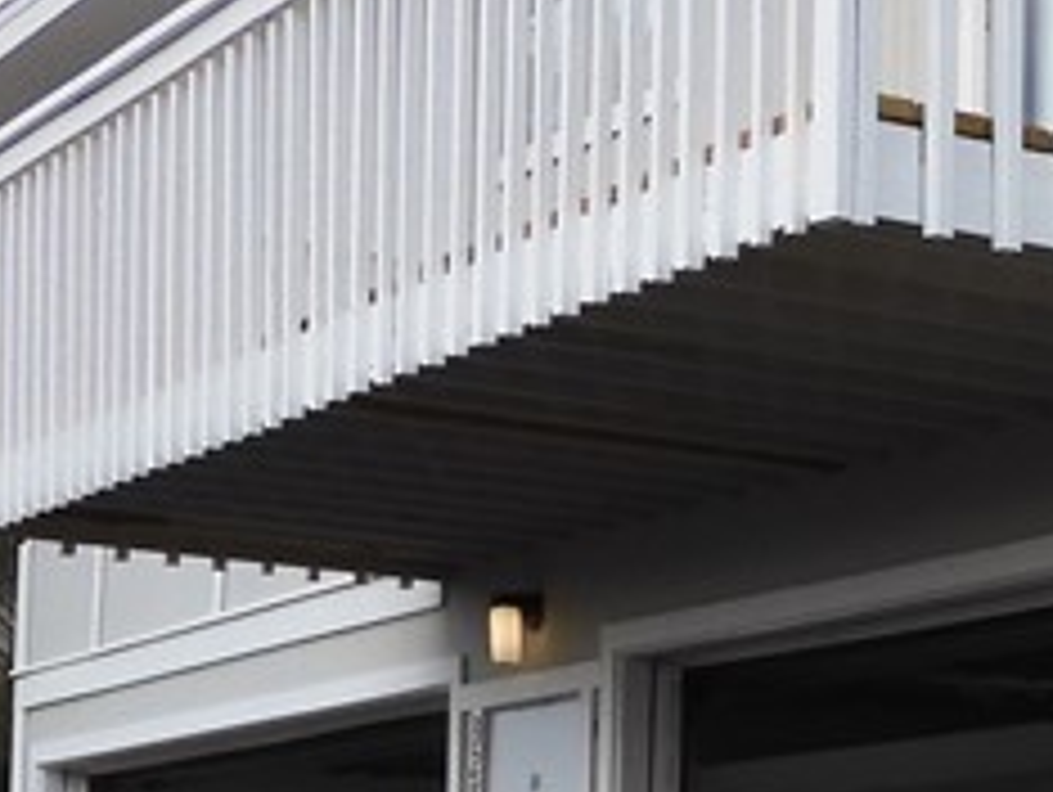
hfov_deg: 15.9
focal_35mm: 105
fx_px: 3197
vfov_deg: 13.8
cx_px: 1890
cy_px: 900
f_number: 3.4
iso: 100
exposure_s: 1/640
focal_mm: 4.3
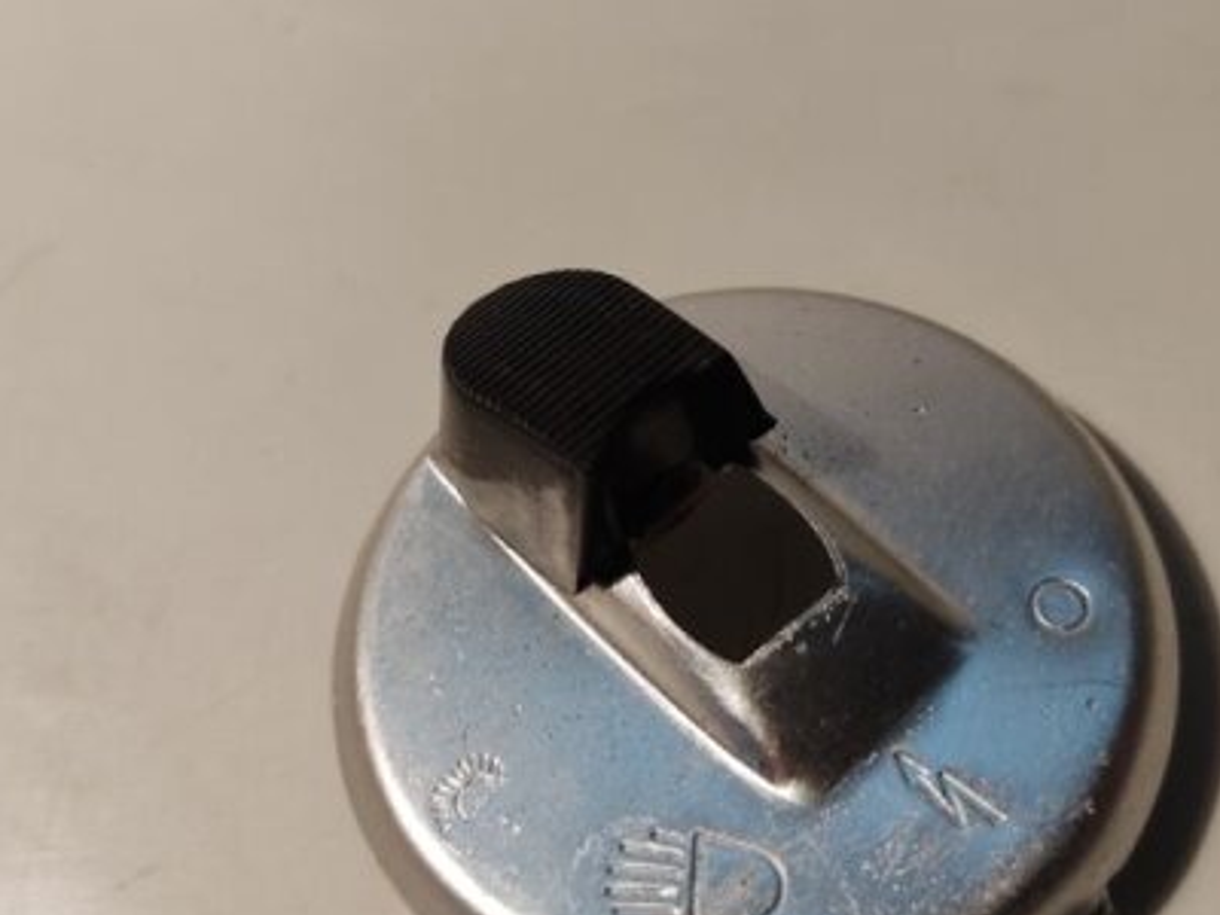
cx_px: 686
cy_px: 366
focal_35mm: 39
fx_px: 1375
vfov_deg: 36.7
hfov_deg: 47.8
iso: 189
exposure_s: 1/50
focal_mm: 4.74
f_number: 1.79
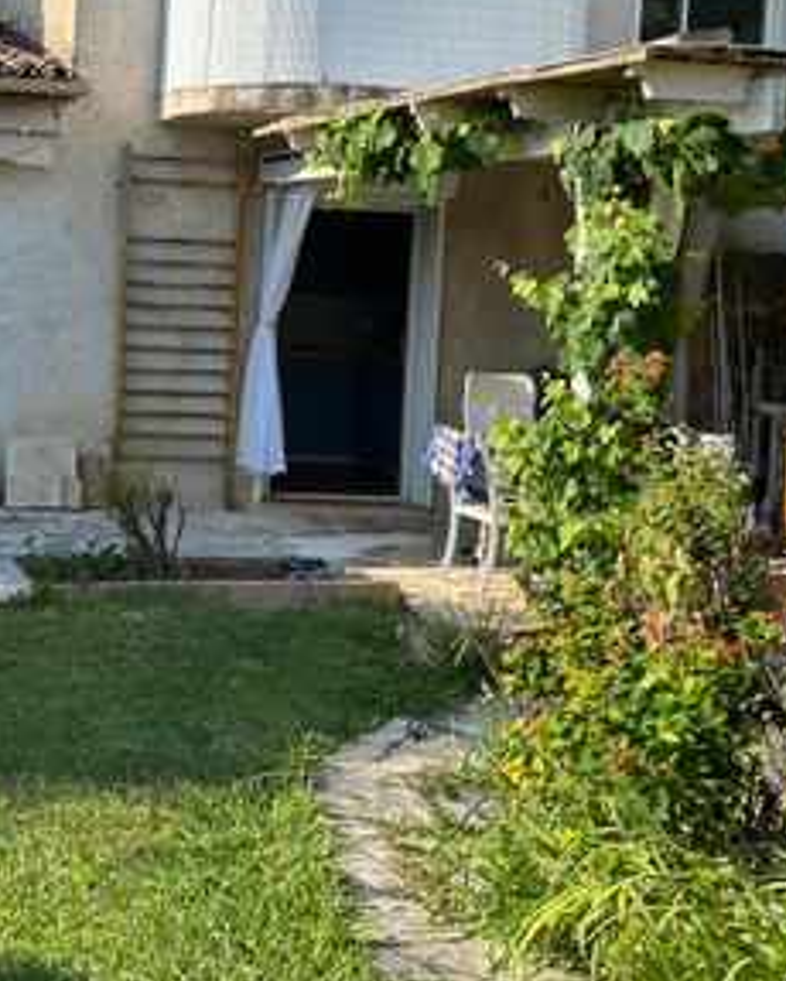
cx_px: 3
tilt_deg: +0.1
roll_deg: -2.6
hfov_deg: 27.1
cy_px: 287
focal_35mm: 53
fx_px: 1540
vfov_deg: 34.8
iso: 50
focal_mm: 5.7
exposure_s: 1/1511
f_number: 1.5
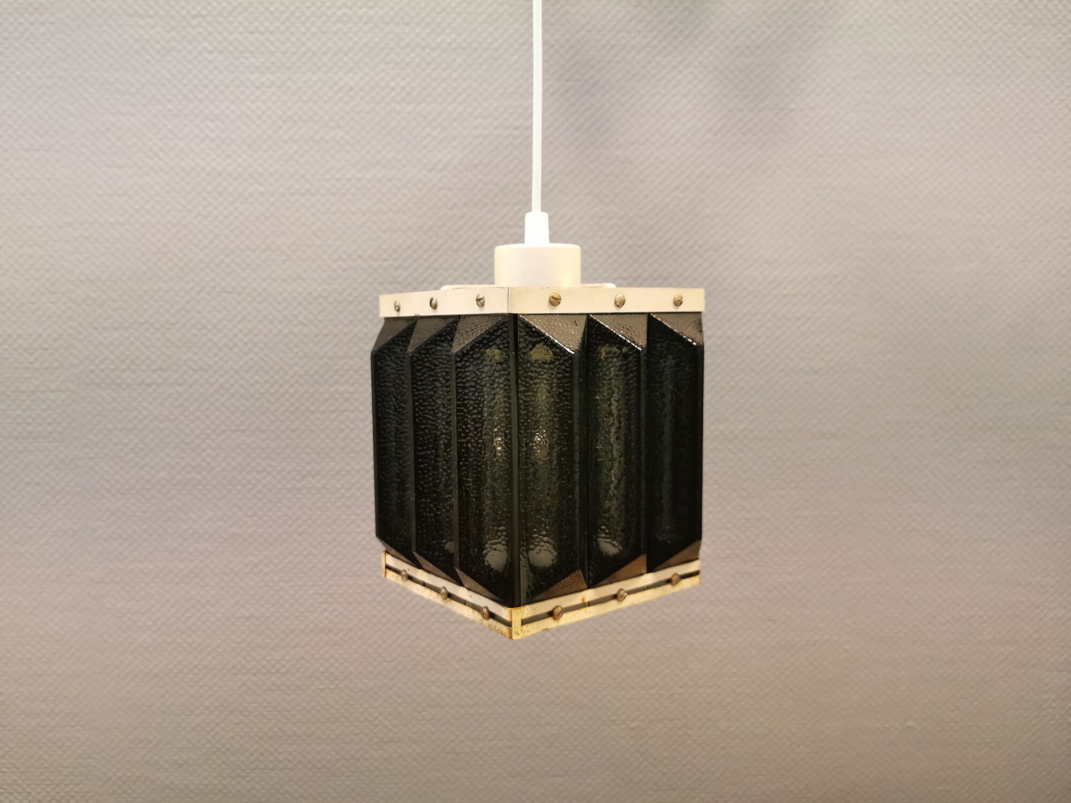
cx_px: 536
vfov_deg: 51.4
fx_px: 835
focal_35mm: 27
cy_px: 402
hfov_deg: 65.3
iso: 400
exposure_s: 1/60
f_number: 1.6
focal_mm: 5.56
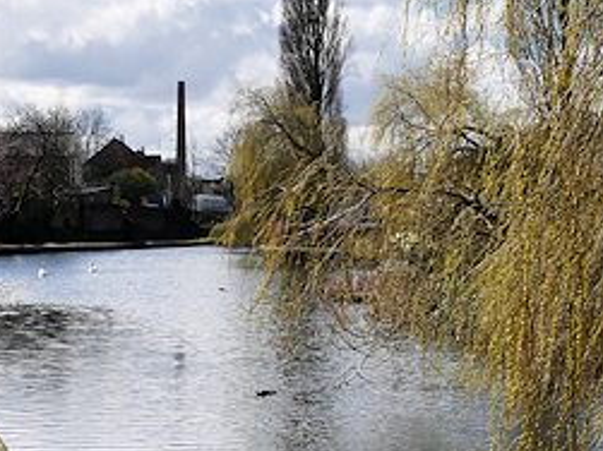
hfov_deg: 20.2
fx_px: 1689
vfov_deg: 15.2
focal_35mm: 97
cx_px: 332
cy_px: 222
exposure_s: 1/500
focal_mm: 19
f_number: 9
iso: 200
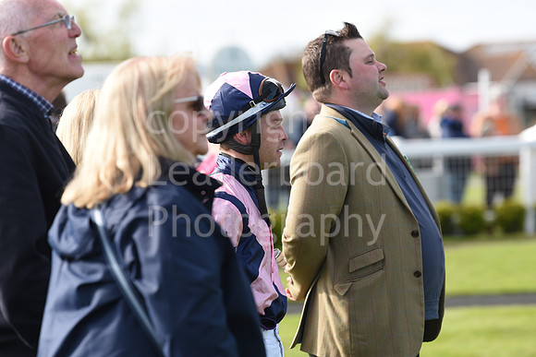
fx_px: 2978
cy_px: 178
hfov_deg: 10.3
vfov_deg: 6.9
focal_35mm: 200
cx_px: 268
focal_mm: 200
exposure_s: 1/1000
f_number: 5
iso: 400
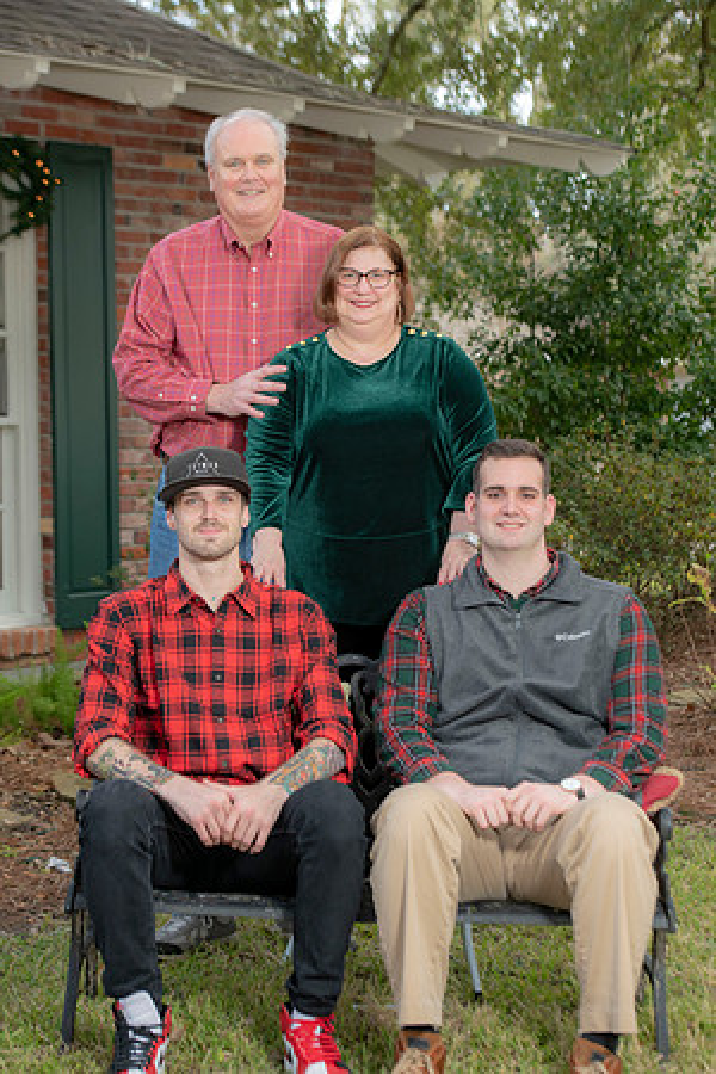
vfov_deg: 23.9
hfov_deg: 16.1
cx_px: 358
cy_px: 537
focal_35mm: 85
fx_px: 2536
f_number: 5
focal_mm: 85
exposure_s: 1/200
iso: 320
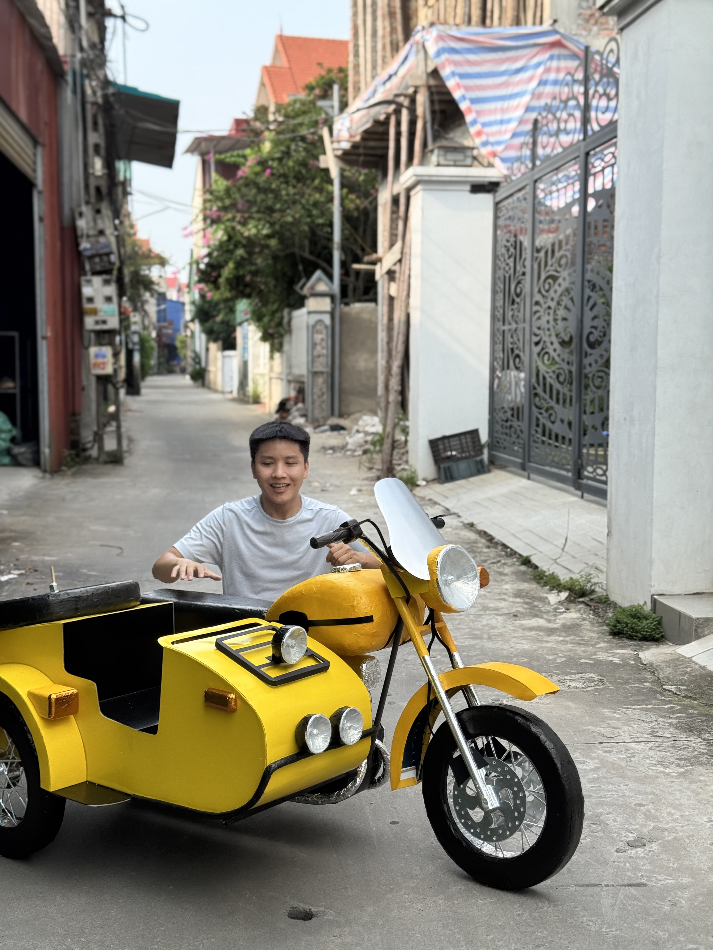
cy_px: 475
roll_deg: -0.5
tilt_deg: -5.5
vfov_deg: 39.7
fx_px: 1318
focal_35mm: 48
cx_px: 356
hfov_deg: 30.3
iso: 64
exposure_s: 1/995
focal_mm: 6.76
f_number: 1.78
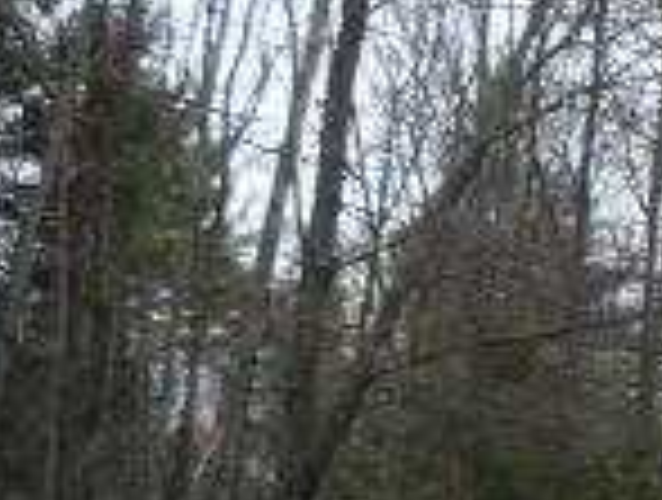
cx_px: 1171
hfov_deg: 12.7
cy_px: 712
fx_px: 2722
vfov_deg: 10.2
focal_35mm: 142
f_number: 2.8
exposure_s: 1/400
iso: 200
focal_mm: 6
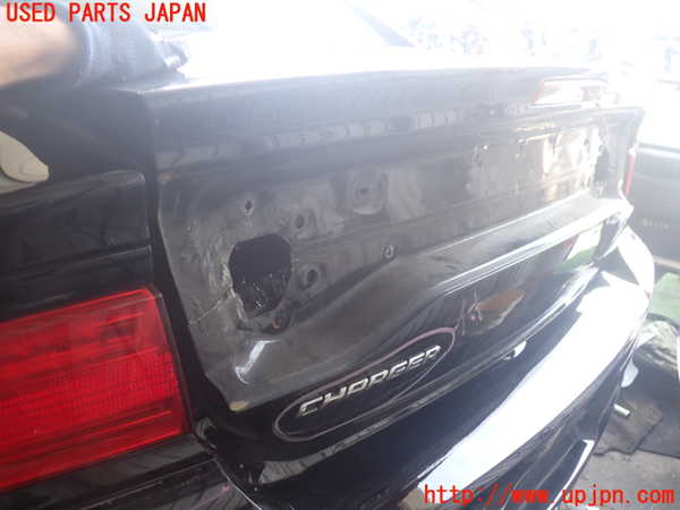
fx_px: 589
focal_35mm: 30
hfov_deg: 60.0
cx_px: 340
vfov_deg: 46.8
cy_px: 255
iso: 200
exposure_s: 1/100
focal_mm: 5.4
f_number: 2.3
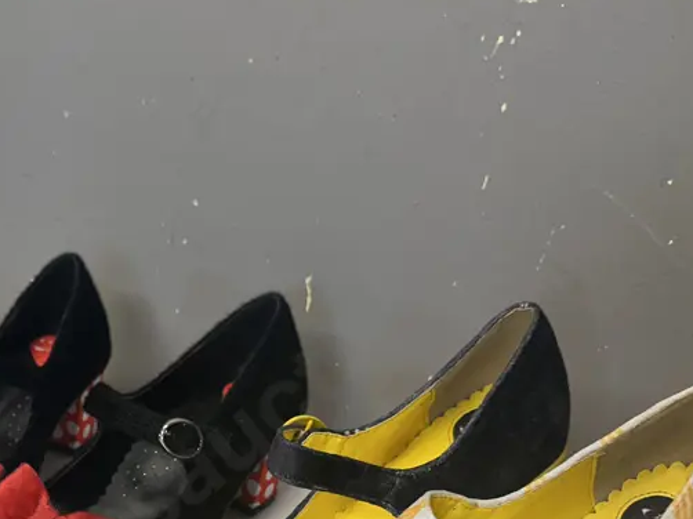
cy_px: 516
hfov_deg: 37.5
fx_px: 980
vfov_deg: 27.9
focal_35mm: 49
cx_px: 138
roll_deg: +0.3
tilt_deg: -30.4
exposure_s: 1/100
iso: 100
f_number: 1.78
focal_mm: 6.86
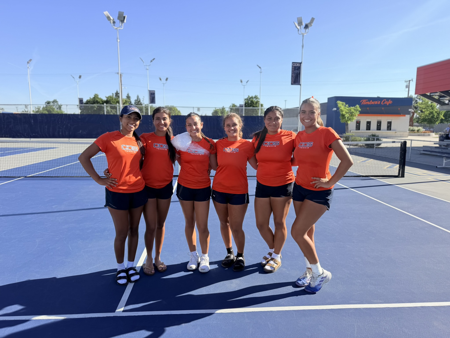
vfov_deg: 56.8
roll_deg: -0.5
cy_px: 169
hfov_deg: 71.6
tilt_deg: -8.2
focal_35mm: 24
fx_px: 312
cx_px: 225
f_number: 1.78
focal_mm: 6.76
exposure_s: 1/2907
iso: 80
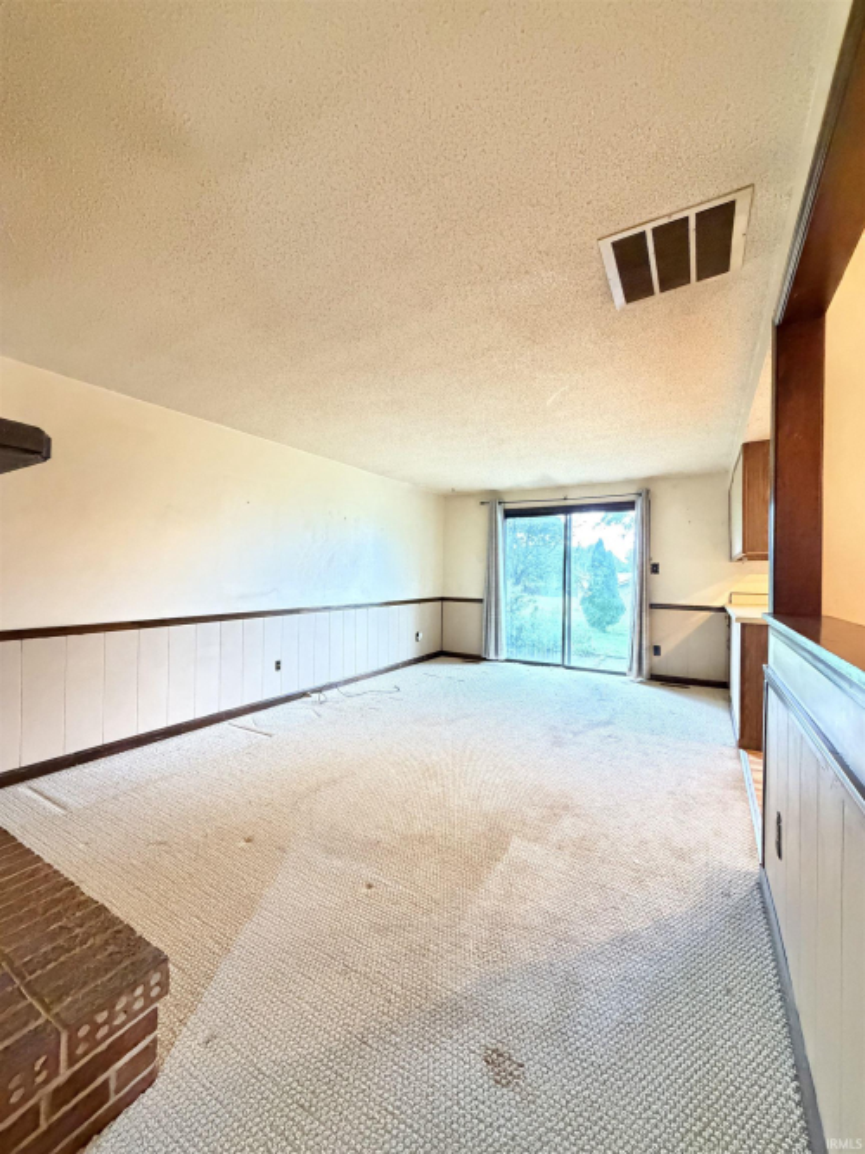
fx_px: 467
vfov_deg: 102.1
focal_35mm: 14
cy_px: 577
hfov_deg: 85.7
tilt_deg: -0.3
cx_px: 432
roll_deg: -1.4
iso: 1250
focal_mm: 2.22
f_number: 2.2
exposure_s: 1/30
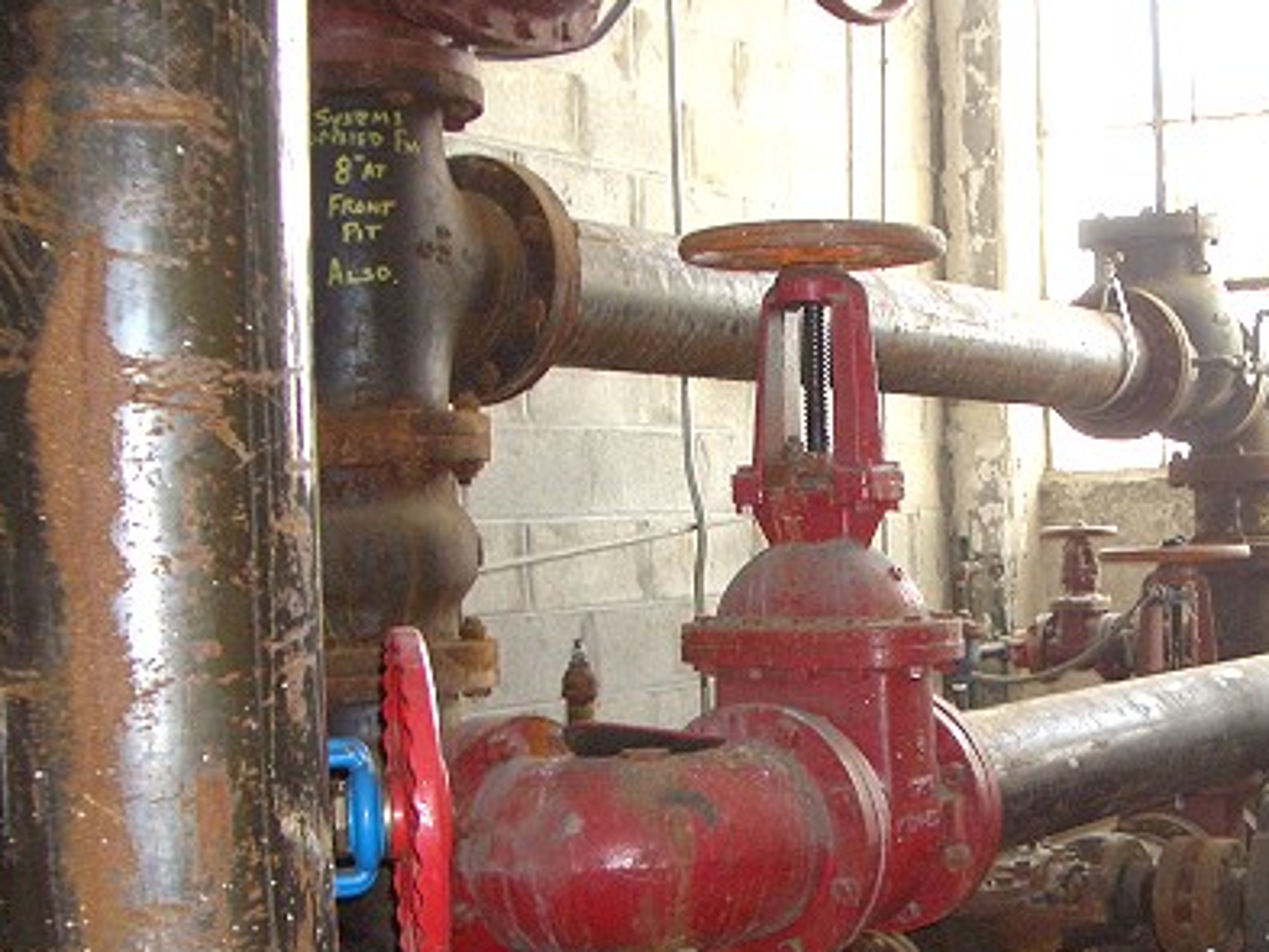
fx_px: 2090
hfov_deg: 32.9
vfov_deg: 25.4
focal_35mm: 57
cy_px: 687
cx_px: 1001
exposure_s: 1/60
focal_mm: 5.8
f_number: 2.6
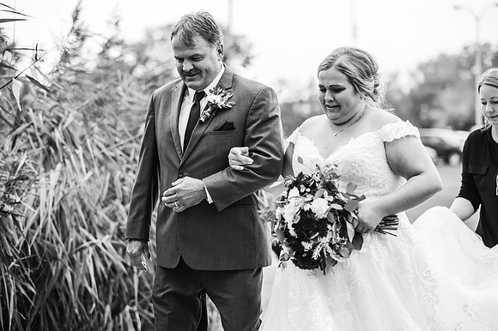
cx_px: 249
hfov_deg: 20.0
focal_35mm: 102
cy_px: 166
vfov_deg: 13.4
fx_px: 1410
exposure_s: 1/1000
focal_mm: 102
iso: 400
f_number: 2.8
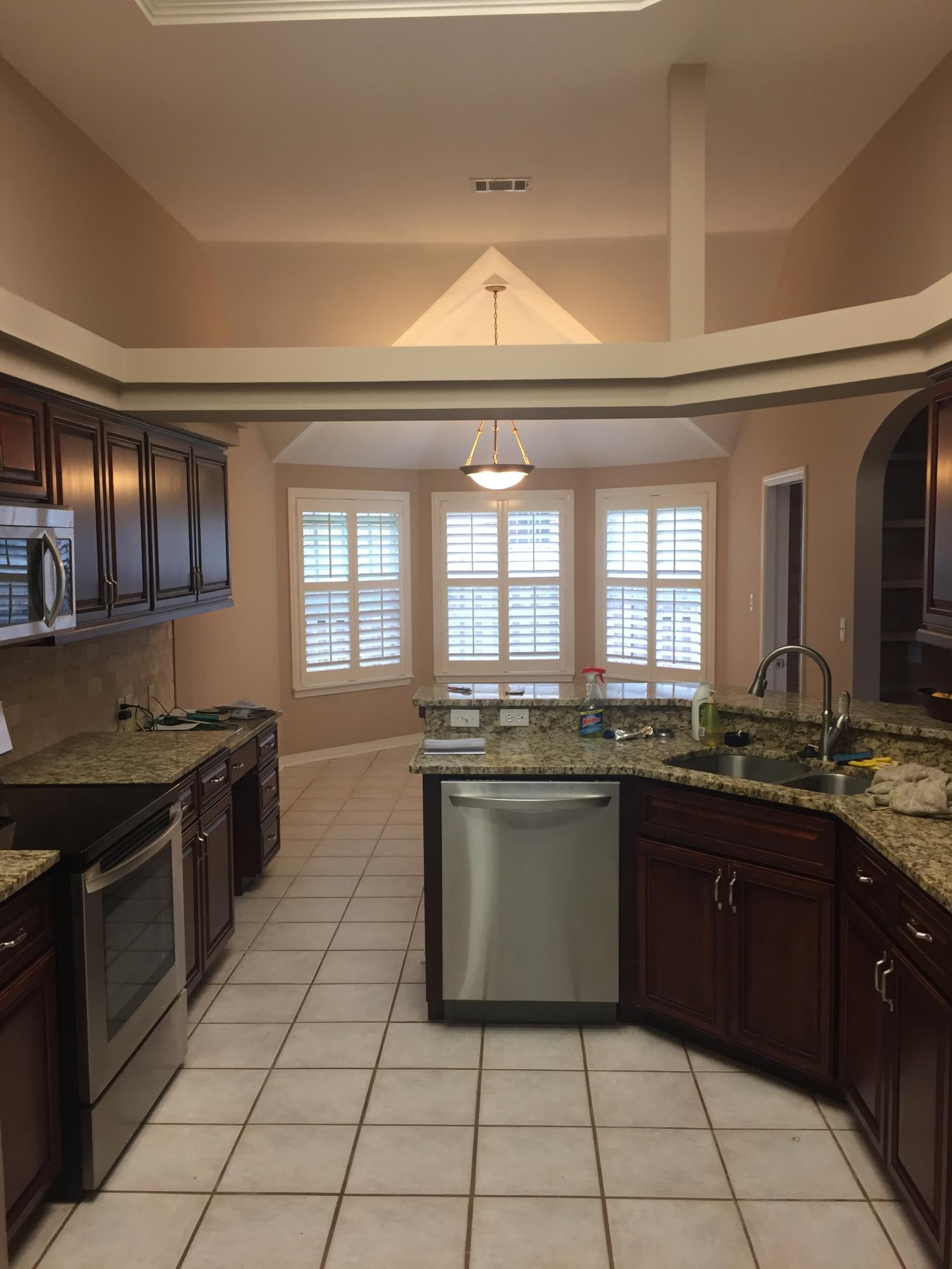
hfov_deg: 48.2
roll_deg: +0.8
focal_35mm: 29
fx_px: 1063
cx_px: 476
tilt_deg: -3.2
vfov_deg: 61.7
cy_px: 634
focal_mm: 4.15
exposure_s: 1/30
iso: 64
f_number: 2.2
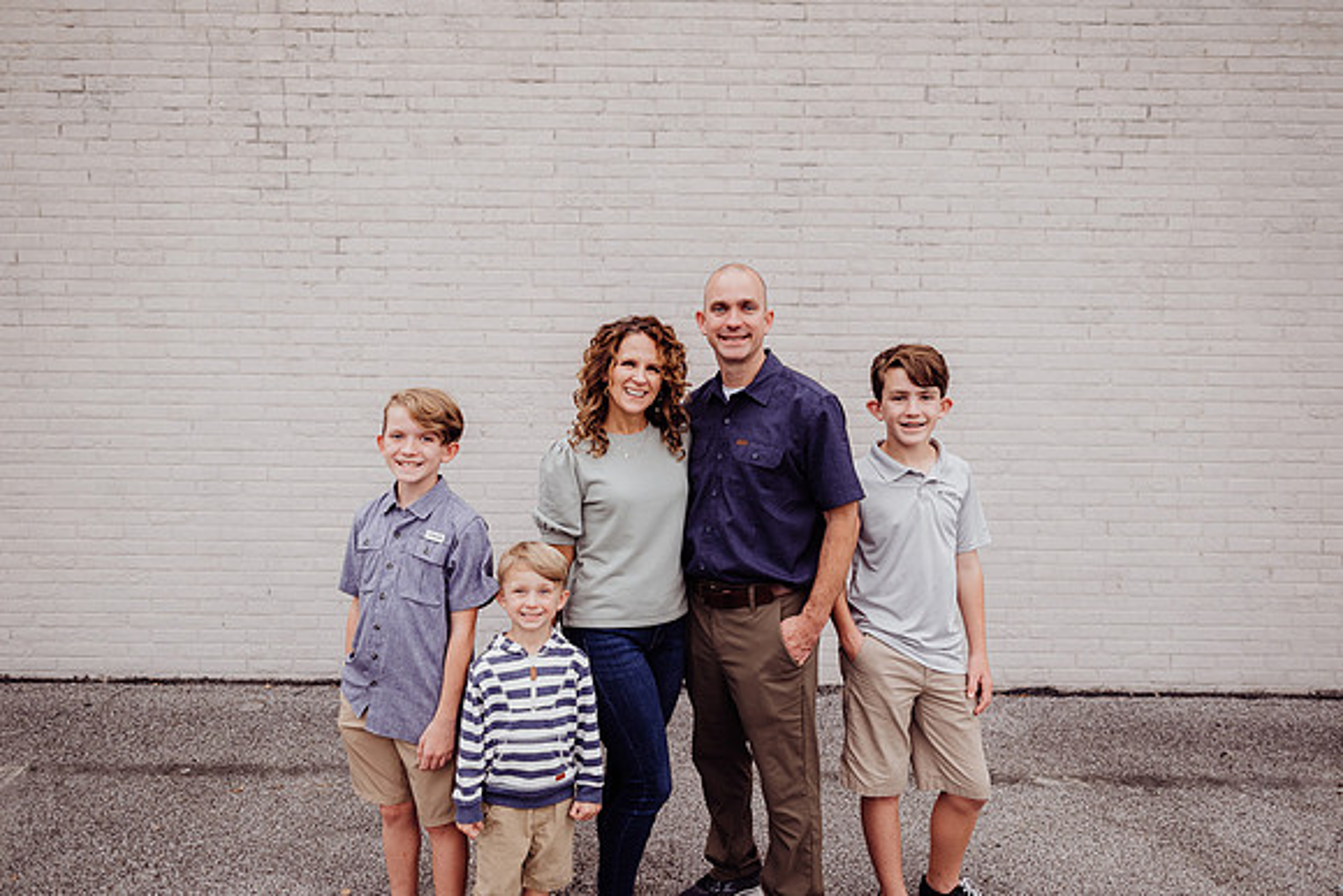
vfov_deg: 51.9
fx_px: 920
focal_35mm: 25
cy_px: 448
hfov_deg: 72.2
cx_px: 672
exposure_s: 1/200
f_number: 2.5
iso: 200
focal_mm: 24
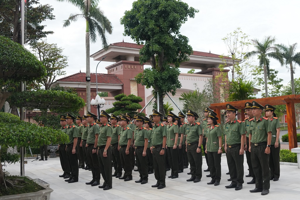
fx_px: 300
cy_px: 100
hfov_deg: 53.1
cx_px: 150
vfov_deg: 36.8
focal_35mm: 36
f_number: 4
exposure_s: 1/2000
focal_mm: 24
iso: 640
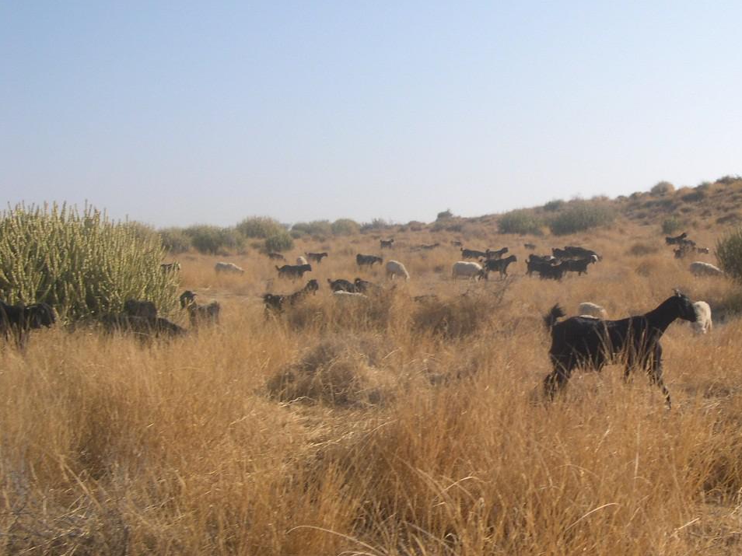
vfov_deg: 28.5
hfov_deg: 37.1
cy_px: 247
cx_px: 497
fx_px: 1093
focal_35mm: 51
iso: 100
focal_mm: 8
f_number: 7.6
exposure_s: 1/181
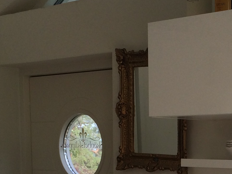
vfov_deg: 14.0
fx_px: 677
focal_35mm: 101
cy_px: 238
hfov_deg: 18.9
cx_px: 230
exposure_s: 1/494
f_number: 2.2
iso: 32
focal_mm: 4.12
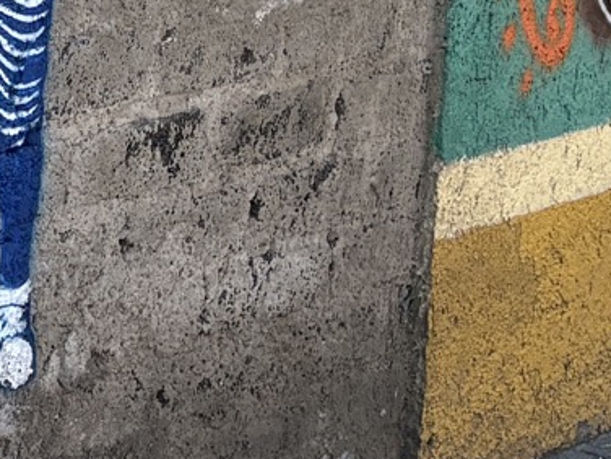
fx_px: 2683
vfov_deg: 9.6
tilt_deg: -7.1
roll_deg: +0.4
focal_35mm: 152
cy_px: -129
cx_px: -1043
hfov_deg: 10.4
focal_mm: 5.96
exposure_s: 1/641
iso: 50
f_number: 1.6
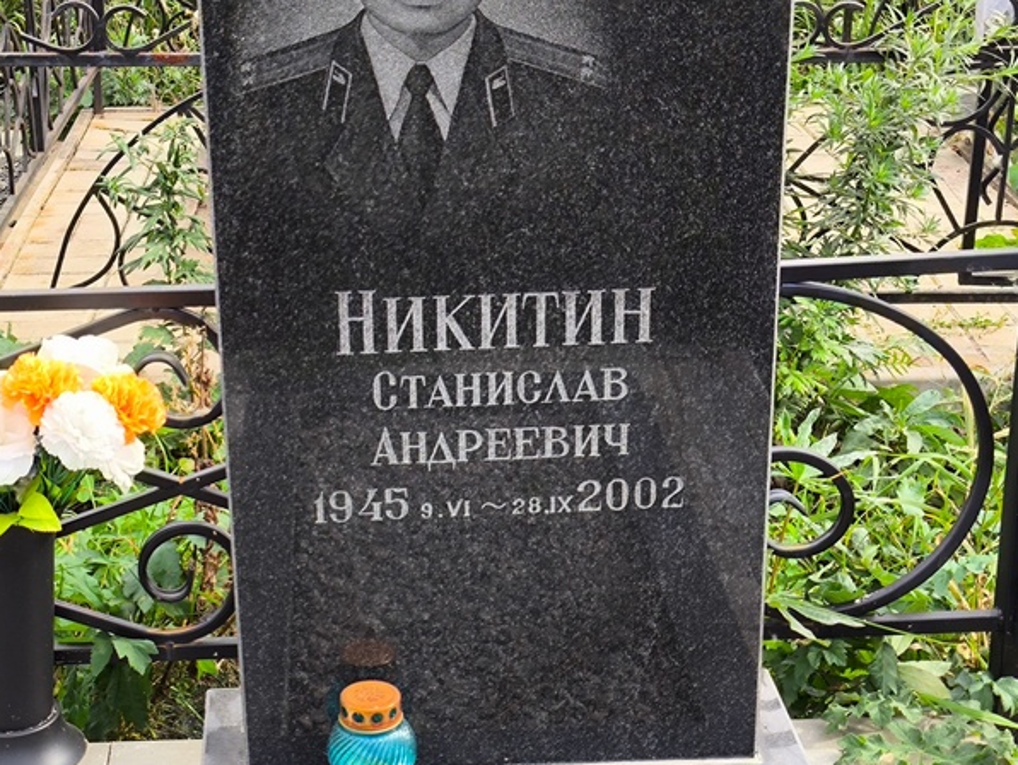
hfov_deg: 28.8
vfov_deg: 22.0
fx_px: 1972
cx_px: 387
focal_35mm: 67
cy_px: 394
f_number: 1.7
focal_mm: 4.71
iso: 50
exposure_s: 1/334
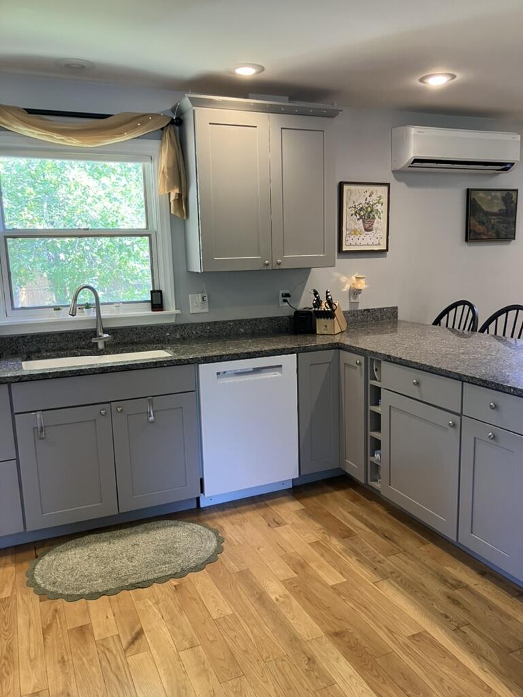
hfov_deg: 49.7
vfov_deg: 63.4
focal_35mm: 28
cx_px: 262
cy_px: 348
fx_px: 564
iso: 160
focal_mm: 3.99
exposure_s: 1/60
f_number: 1.8
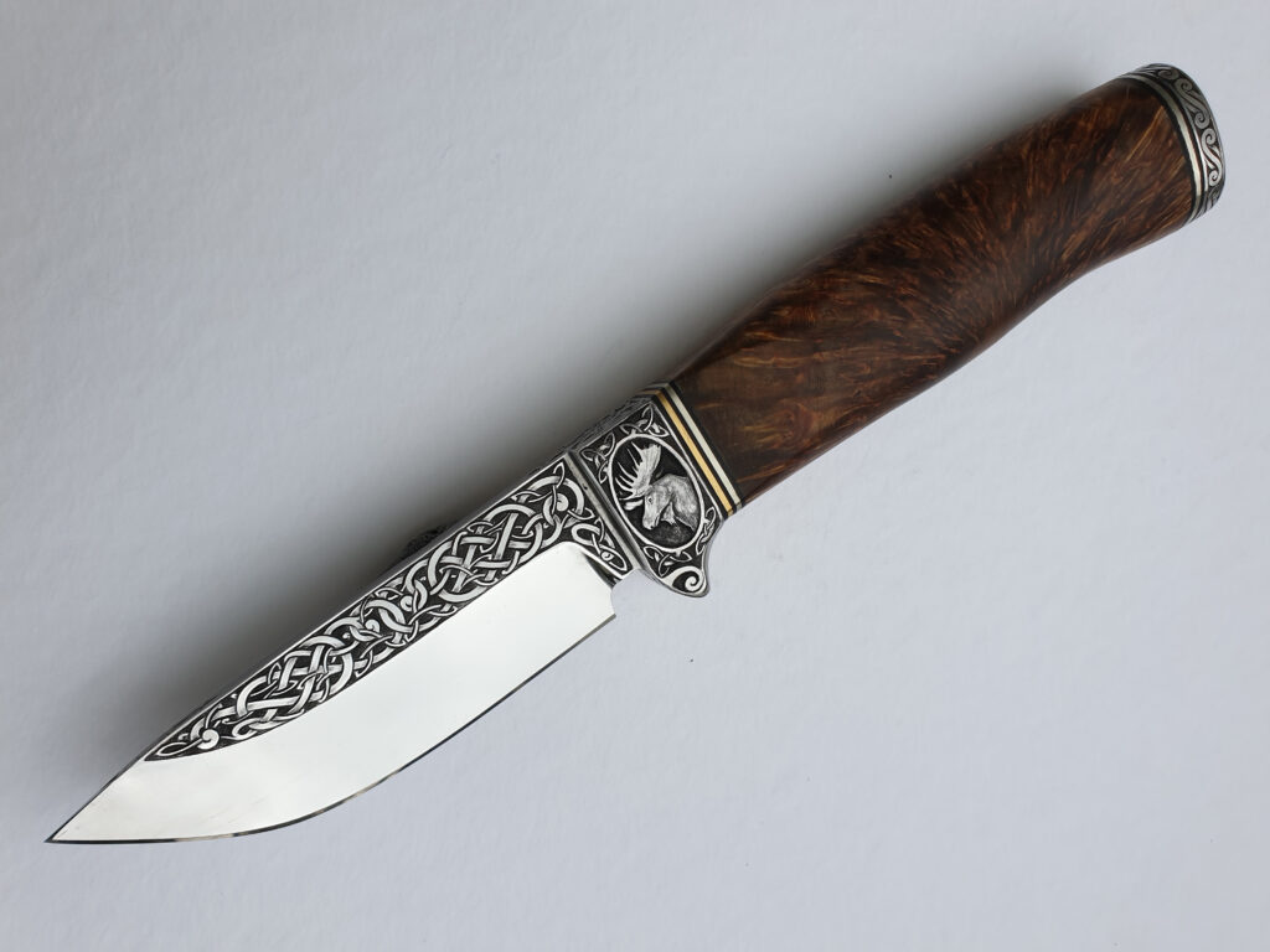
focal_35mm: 26
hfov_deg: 67.3
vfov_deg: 53.1
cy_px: 476
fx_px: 954
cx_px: 635
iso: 50
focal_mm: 4.3
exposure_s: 1/838
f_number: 2.4
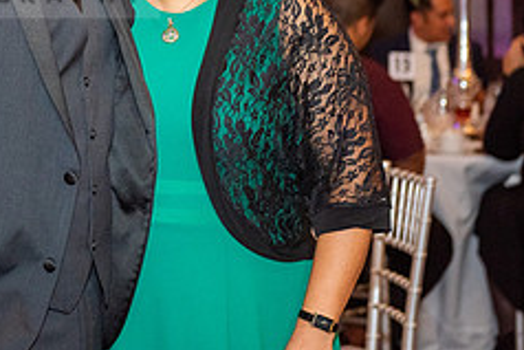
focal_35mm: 151
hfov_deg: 13.4
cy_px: -34
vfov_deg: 9.0
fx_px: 2199
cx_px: -26
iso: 1600
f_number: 3.5
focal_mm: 62
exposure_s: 1/250
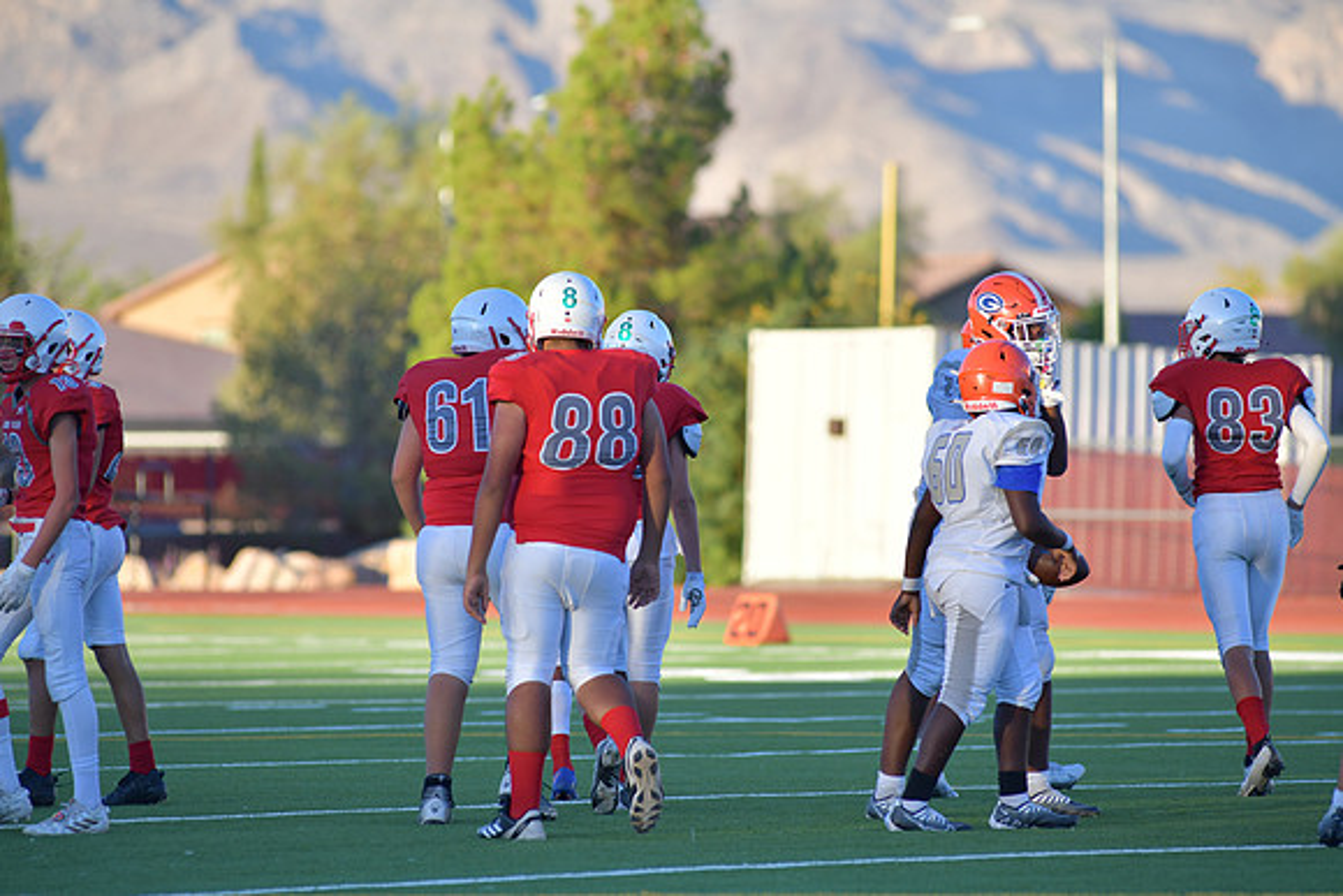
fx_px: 11194
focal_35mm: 300
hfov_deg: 6.9
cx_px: 672
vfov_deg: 4.6
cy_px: 448
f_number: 5
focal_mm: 300
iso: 400
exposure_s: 1/1000
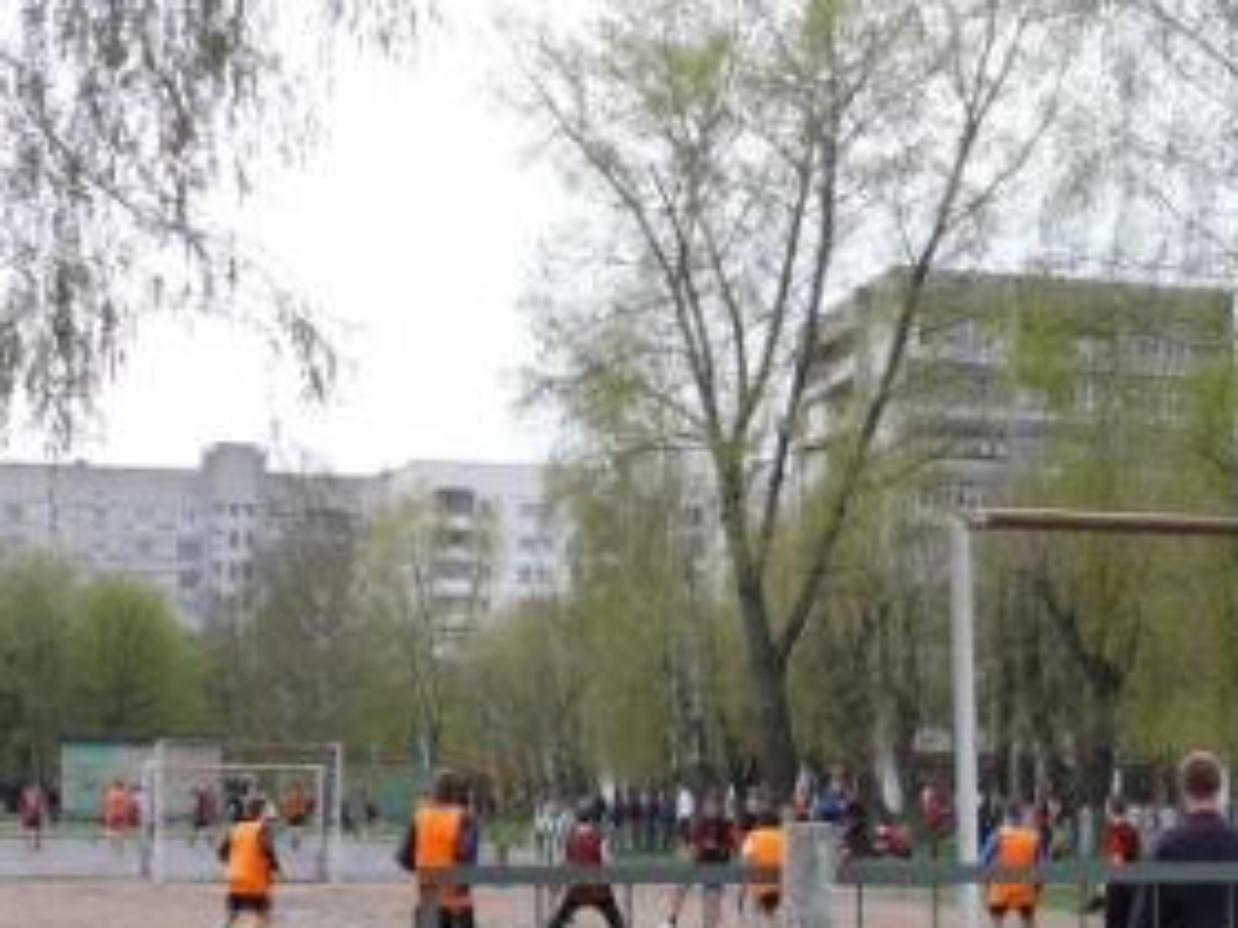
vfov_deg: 17.7
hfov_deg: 23.4
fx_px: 2933
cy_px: 822
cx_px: 1043
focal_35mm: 82
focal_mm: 8.2
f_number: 4
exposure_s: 1/250
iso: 100
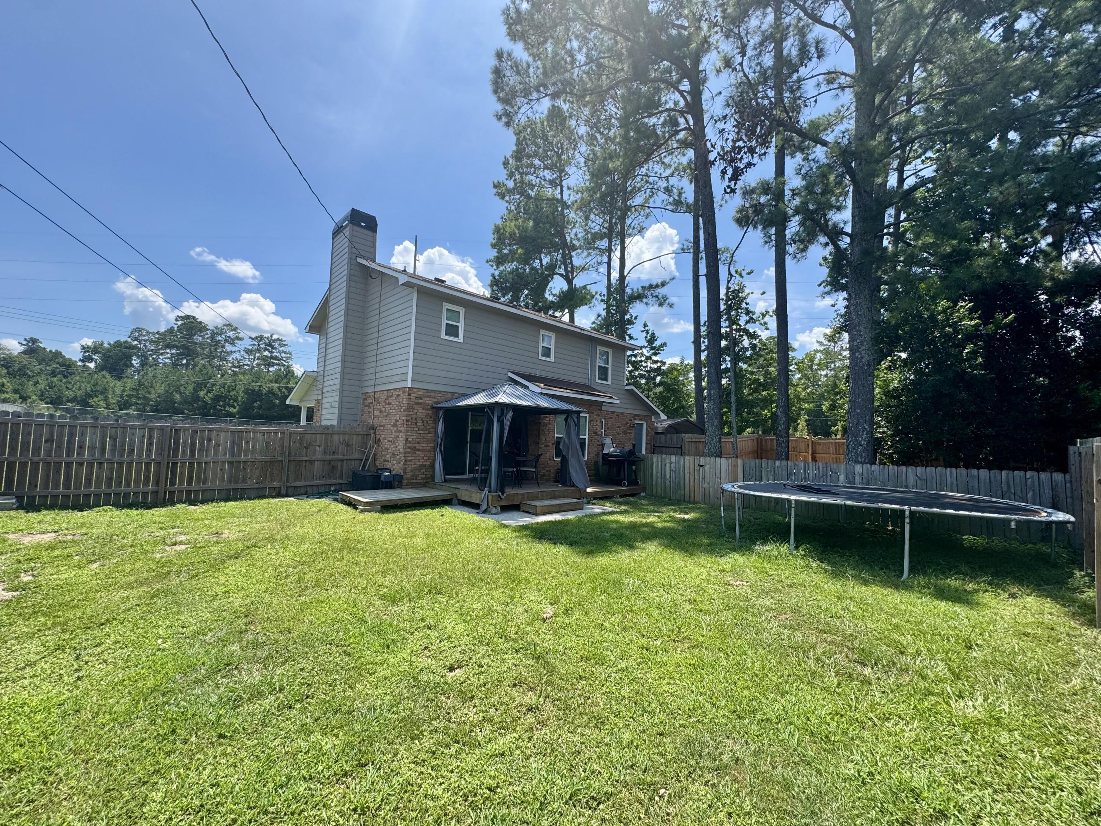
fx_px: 445
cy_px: 413
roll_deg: -2.3
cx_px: 550
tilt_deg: +2.2
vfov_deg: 85.7
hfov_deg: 102.1
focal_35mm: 14
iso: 50
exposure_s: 1/1178
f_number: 2.2
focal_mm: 2.22
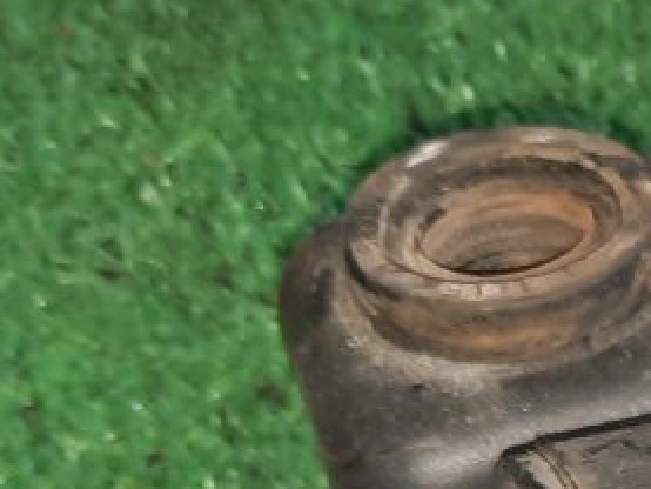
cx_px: 1034
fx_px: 2446
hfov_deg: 14.0
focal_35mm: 130
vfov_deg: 10.6
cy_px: 910
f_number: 2
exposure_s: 1/33
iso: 368
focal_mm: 4.6
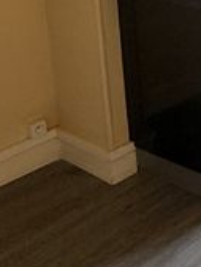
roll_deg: +0.0
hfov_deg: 14.7
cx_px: 400
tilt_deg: -9.5
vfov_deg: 21.5
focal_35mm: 83
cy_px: -71
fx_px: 642
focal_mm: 2.22
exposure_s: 1/99
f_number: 2.2
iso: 160
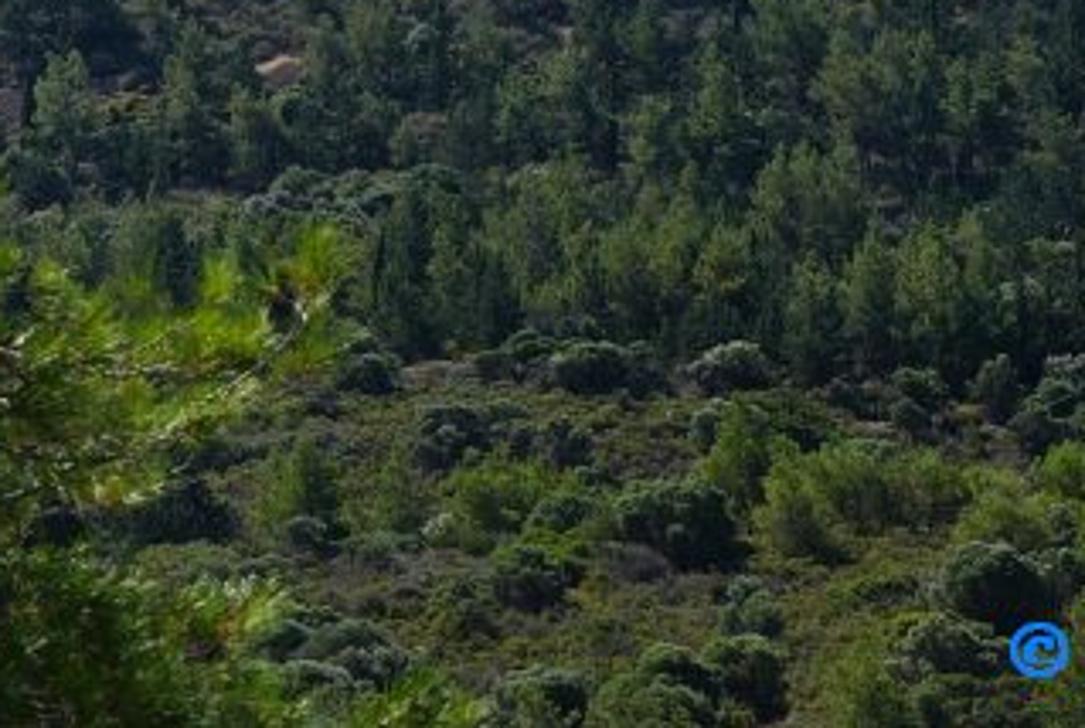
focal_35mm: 263
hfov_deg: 7.8
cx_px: 718
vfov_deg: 5.2
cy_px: -175
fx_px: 7941
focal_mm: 105
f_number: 8
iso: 100
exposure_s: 1/125
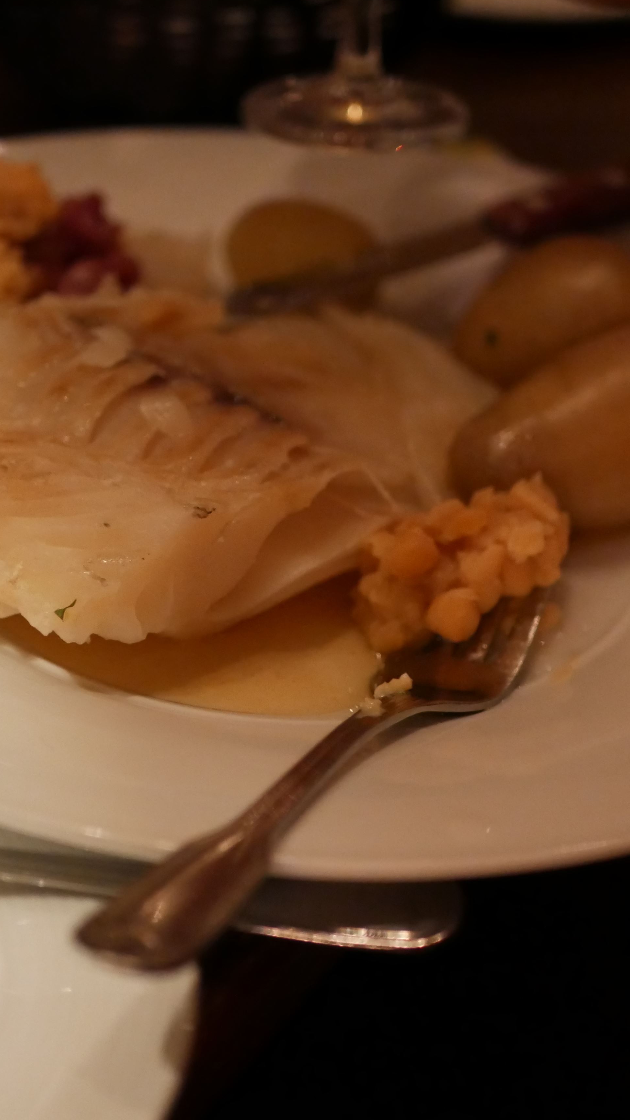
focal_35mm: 73
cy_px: 559
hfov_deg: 16.5
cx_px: 293
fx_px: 2168
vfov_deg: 29.0
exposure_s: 1/60
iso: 3200
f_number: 1.7
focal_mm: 25
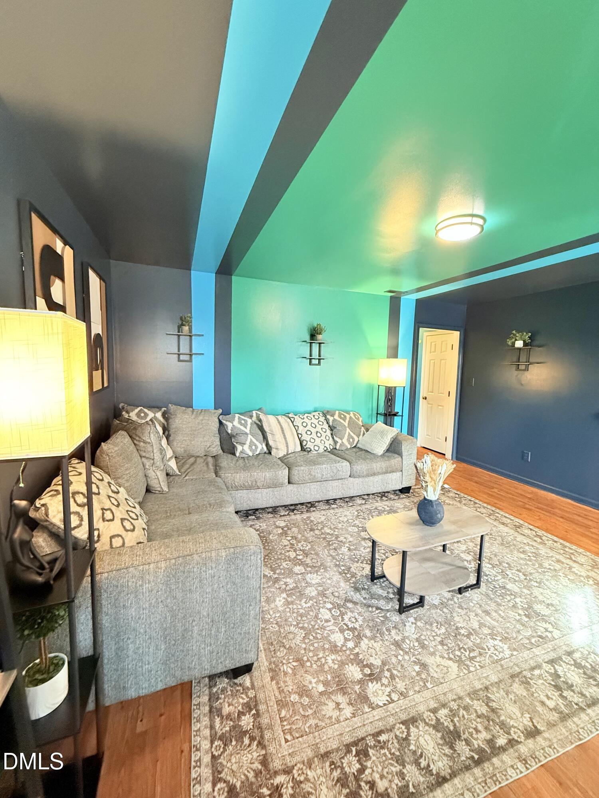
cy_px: 399
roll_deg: -2.3
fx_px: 323
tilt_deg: -5.4
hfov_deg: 85.7
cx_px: 300
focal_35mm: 14
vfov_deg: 102.1
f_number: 2.2
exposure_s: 1/60
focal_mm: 2.22
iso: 640
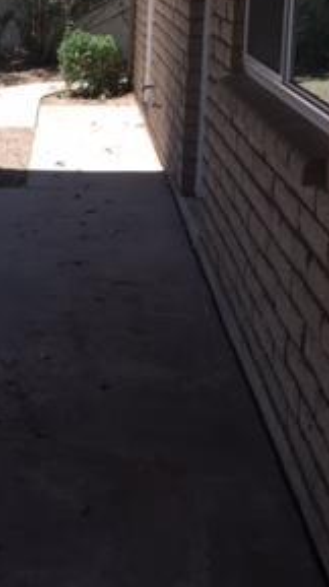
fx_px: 1088
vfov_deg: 30.0
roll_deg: +0.7
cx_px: -171
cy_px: 197
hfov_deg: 15.7
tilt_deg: -11.8
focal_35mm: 70
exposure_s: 1/1326
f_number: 2.2
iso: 40
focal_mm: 4.15
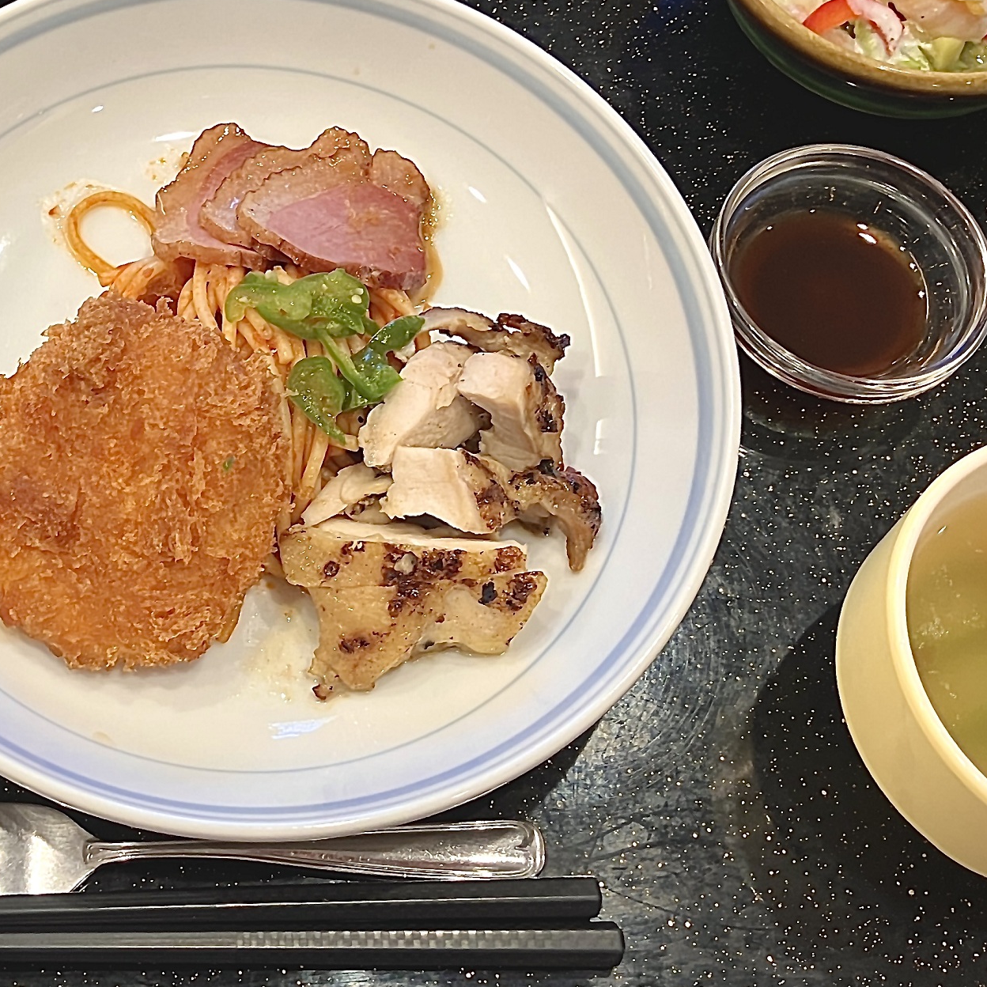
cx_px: 187
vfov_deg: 30.5
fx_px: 1806
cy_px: 436
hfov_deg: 29.8
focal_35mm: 56
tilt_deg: -65.1
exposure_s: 1/50
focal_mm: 3.99
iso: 40
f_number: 1.8
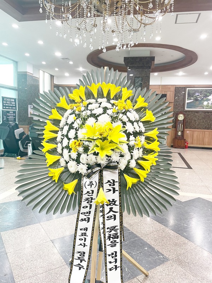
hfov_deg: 53.1
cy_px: 142
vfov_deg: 67.3
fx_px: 212
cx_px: 106
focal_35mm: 26
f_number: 1.6
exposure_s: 1/60
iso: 100
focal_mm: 4.2
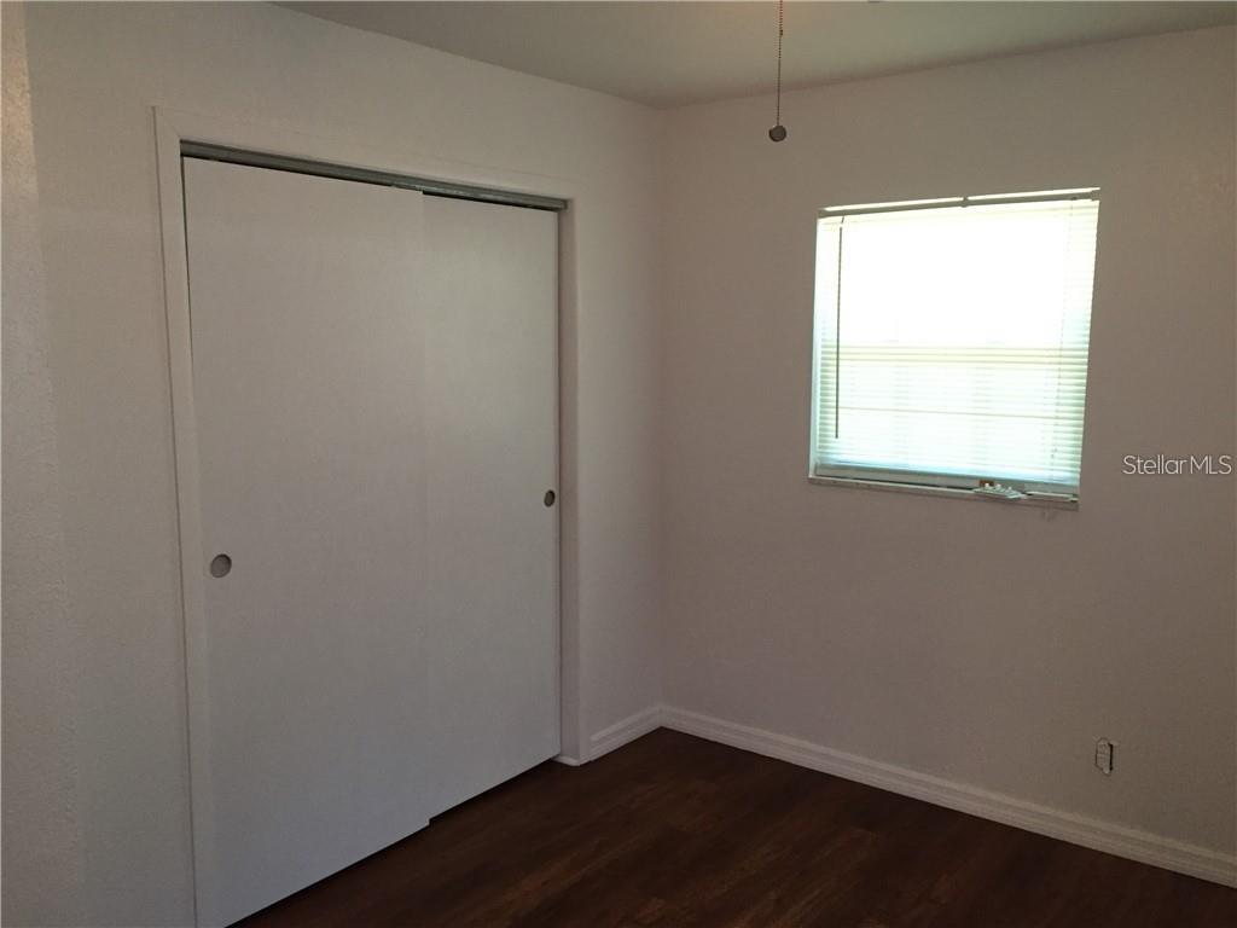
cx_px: 618
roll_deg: -1.0
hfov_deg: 61.7
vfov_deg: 48.2
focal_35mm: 29
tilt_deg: -8.6
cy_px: 464
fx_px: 1036
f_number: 2.2
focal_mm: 4.15
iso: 125
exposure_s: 1/30
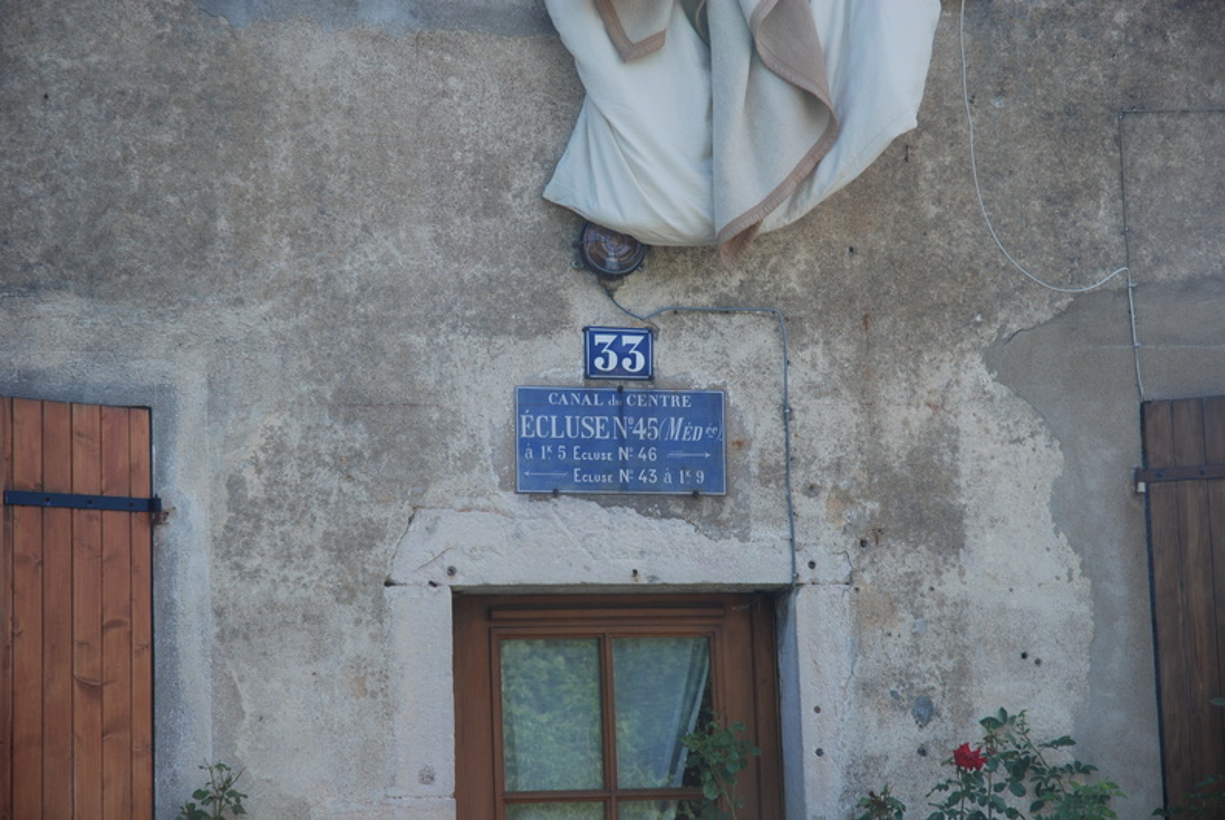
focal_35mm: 105
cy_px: 410
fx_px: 3577
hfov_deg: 19.4
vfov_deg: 13.1
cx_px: 612
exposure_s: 1/200
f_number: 4.5
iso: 100
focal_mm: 70
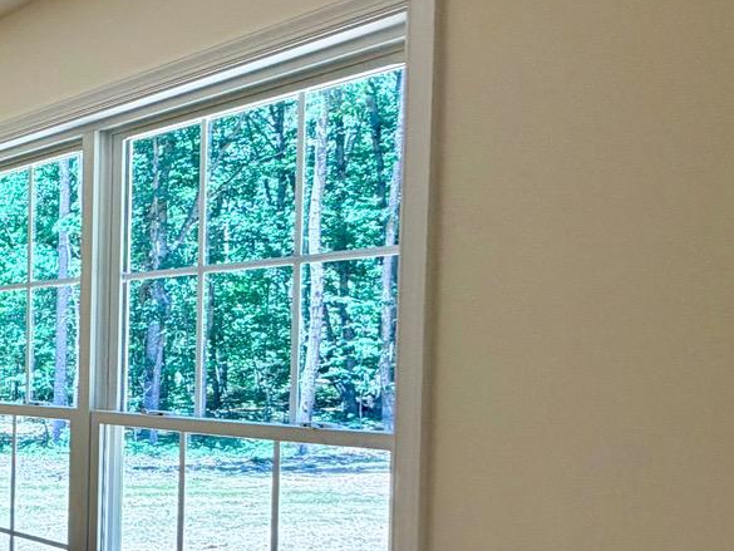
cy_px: 385
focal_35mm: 49
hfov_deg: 24.6
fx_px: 1039
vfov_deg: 29.4
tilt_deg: -2.0
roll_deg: +0.3
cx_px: -482
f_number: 2.2
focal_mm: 2.22
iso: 64
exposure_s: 1/120
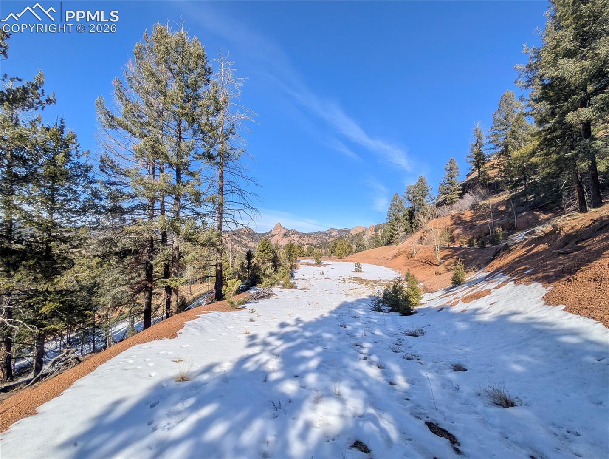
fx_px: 211
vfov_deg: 94.7
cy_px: 230
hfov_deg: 110.5
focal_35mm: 12
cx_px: 304
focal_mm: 2.02
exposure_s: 1/3663
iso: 52
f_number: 1.7
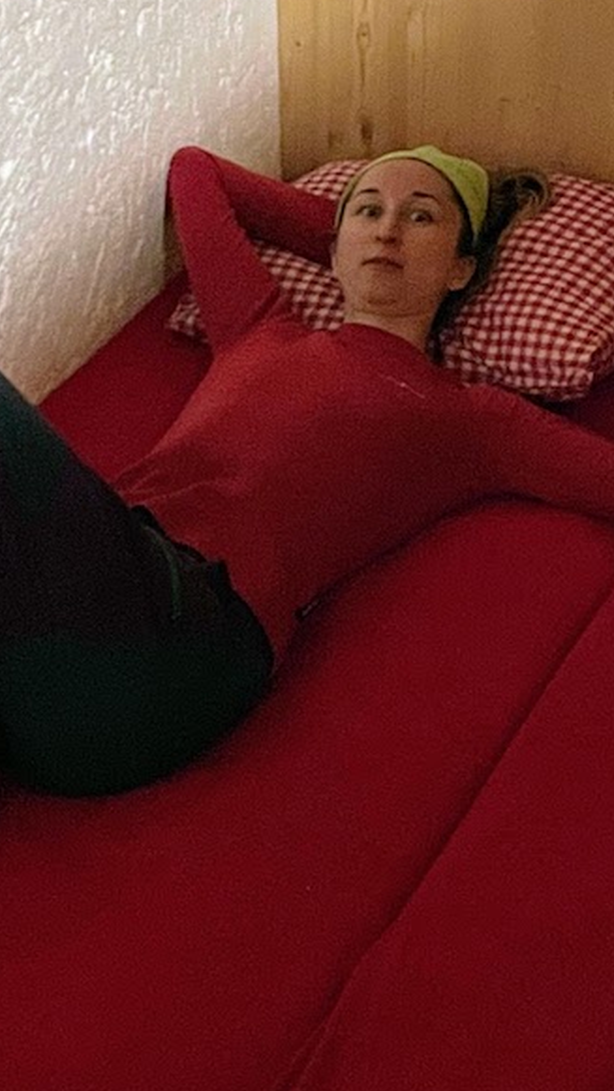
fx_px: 2257
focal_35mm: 78
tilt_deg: -26.5
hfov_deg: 15.5
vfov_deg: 26.4
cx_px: 366
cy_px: 152
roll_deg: +0.6
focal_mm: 4.2
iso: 800
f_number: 1.6
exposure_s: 1/25
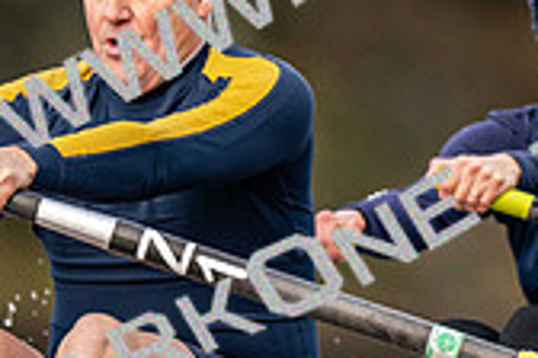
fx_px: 30888
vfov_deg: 0.7
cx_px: 384
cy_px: 158
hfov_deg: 1.0
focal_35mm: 2067
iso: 1400
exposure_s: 1/2500
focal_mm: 600
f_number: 4
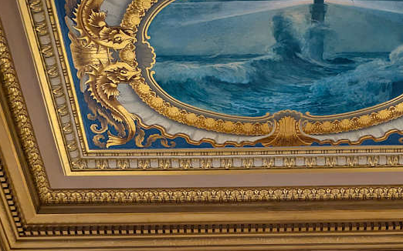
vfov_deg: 19.6
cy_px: 224
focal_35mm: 65
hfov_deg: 31.3
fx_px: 714
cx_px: 268
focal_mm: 5.43
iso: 311
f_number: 1.89
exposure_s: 1/100
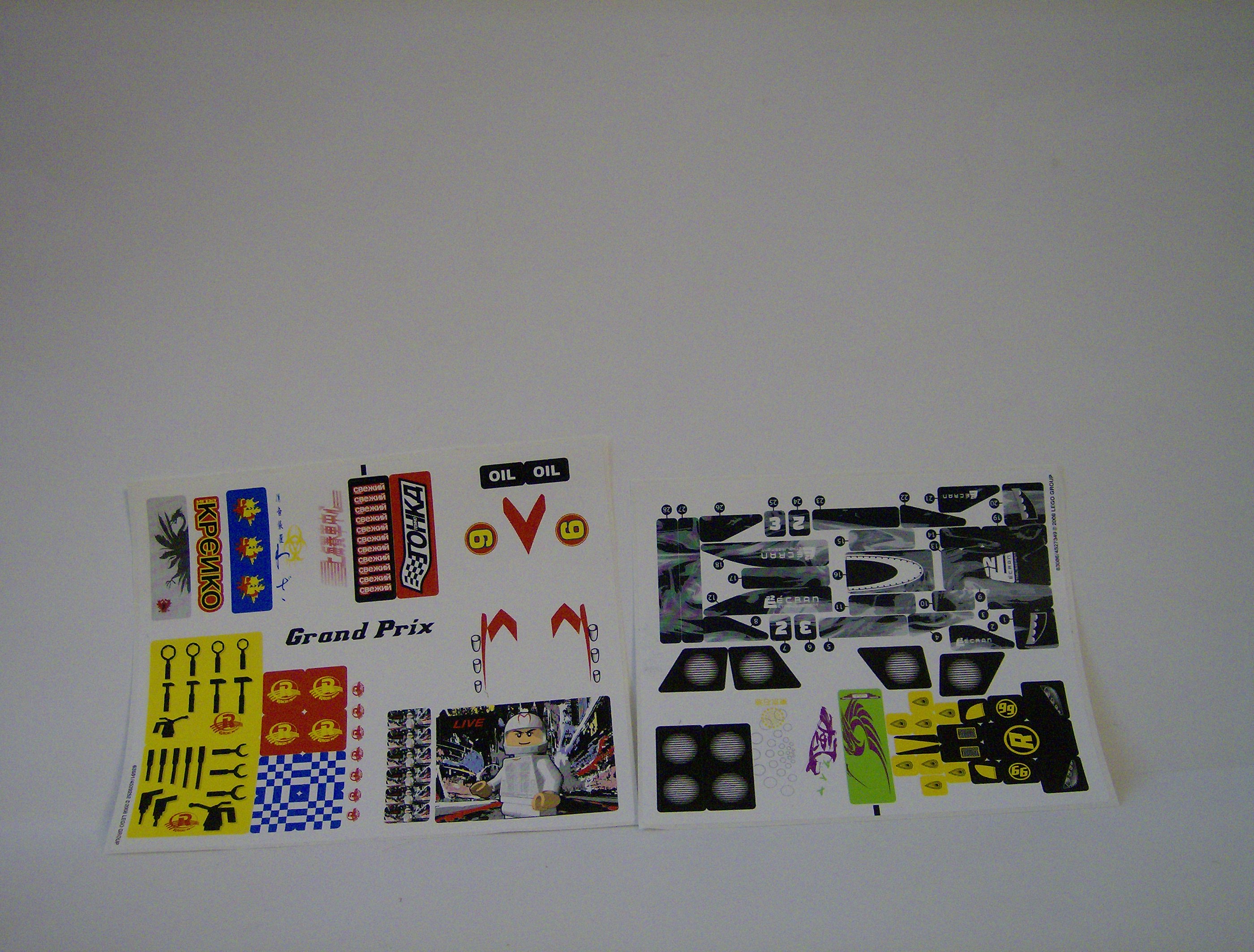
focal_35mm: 38
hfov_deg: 48.8
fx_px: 1383
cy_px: 476
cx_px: 627
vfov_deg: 38.0
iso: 200
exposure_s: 1/24
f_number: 2.9
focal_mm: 6.4
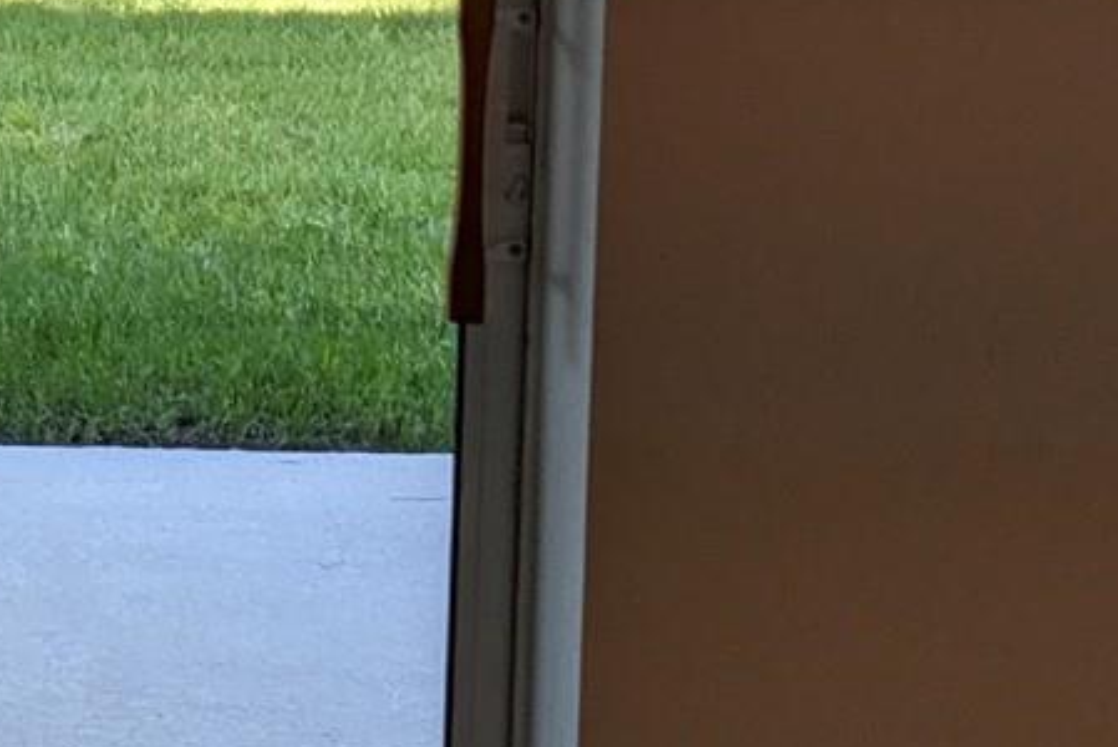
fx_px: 3107
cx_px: -476
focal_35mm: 100
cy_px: -15
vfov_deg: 13.5
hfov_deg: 18.4
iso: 54
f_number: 1.73
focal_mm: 4.38
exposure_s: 1/397
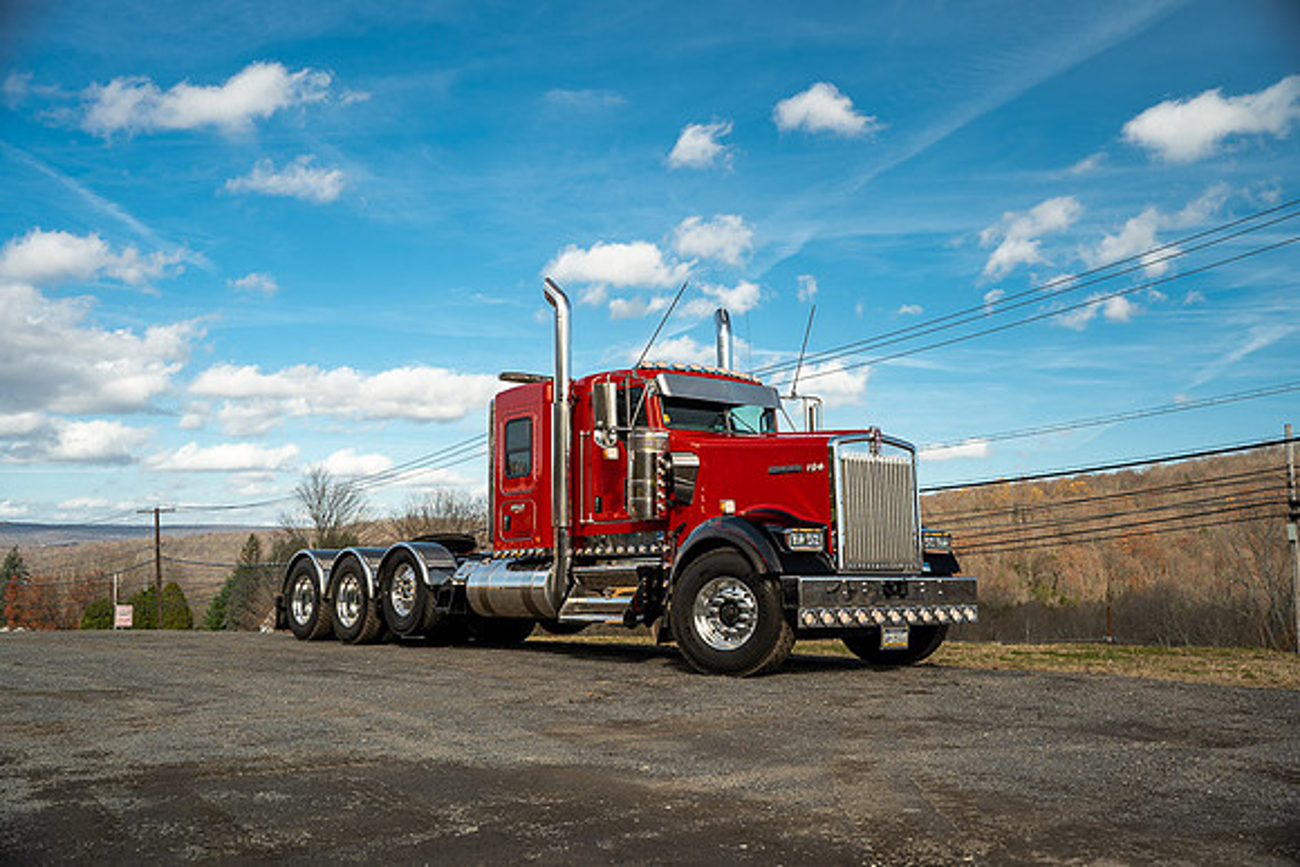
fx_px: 1264
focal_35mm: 35
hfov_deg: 54.4
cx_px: 650
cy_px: 434
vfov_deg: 37.9
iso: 100
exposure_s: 1/250
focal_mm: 35
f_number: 5
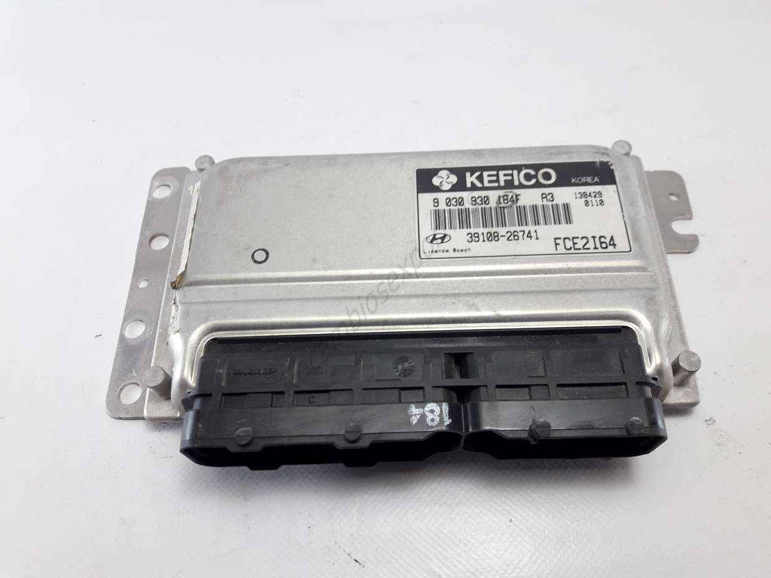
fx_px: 624
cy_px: 289
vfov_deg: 49.7
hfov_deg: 63.5
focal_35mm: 28
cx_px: 386
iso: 50
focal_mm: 3.7
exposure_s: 1/50
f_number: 1.9
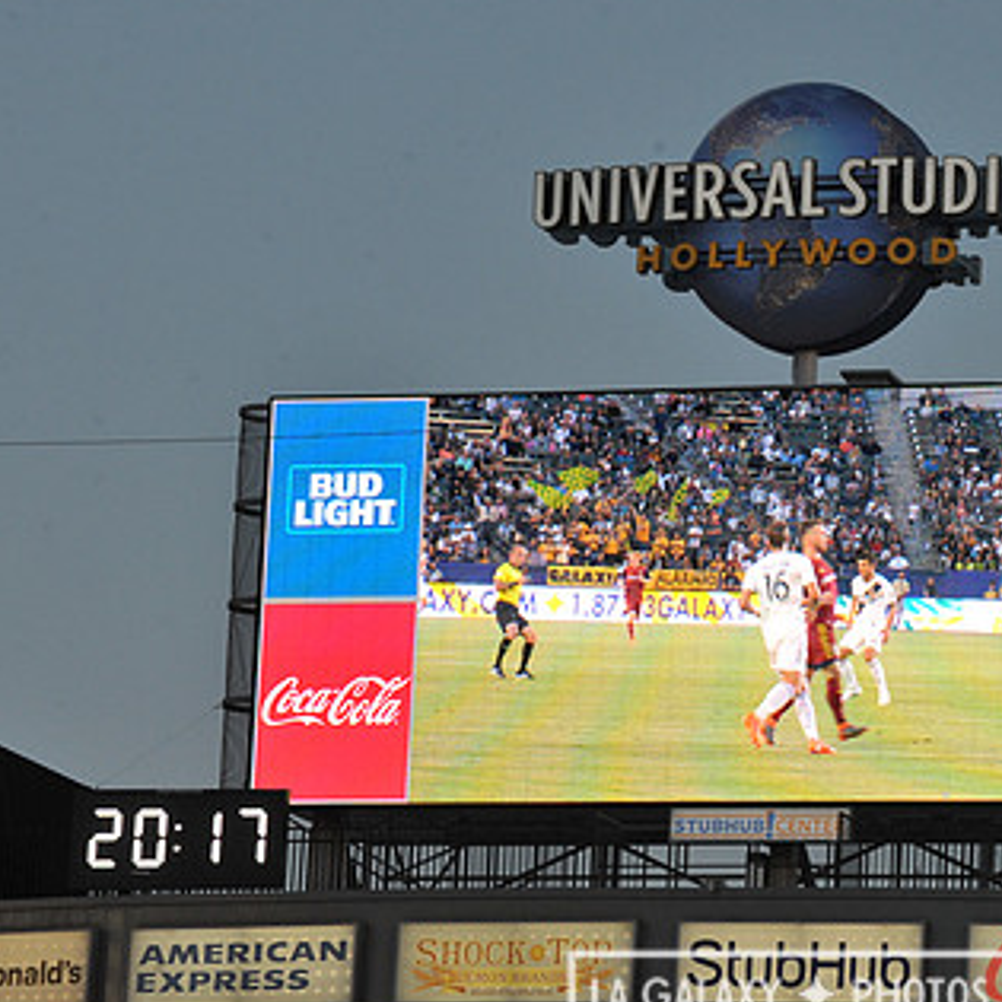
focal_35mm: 266
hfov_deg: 6.6
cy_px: 515
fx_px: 8711
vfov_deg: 6.6
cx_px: 792
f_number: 10
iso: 1250
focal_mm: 170
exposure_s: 1/400
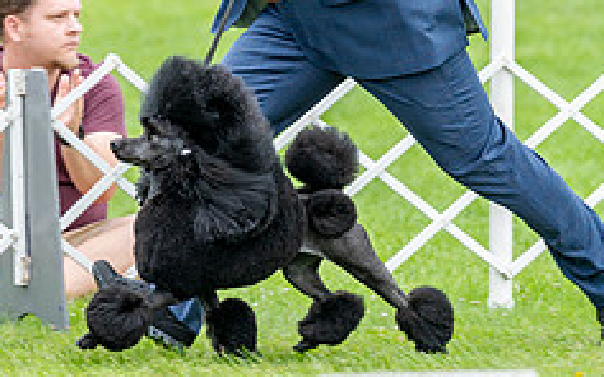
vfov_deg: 2.6
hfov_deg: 4.2
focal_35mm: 500
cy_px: -1
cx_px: 138
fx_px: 8229
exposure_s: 1/400
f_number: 4.5
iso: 400
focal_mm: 200
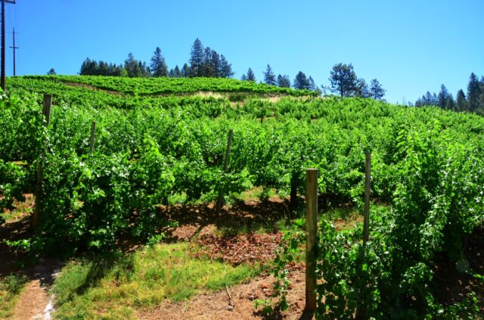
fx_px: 362
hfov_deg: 67.5
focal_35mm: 27
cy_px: 160
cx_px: 242
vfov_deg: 47.7
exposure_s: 1/80
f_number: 16
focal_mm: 18
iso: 200
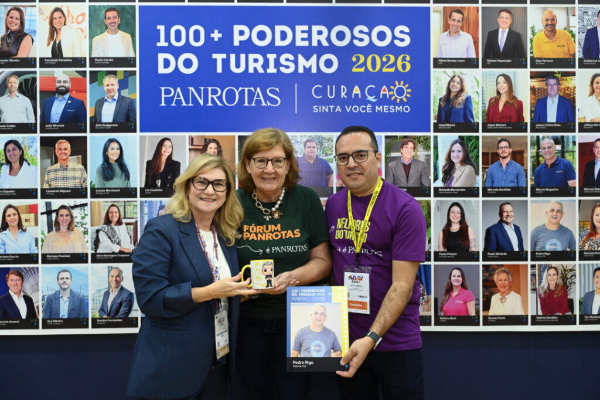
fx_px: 466
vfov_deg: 46.4
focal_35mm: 28
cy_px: 200
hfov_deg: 65.5
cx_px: 300
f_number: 4.5
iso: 2000
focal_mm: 28
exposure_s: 1/160
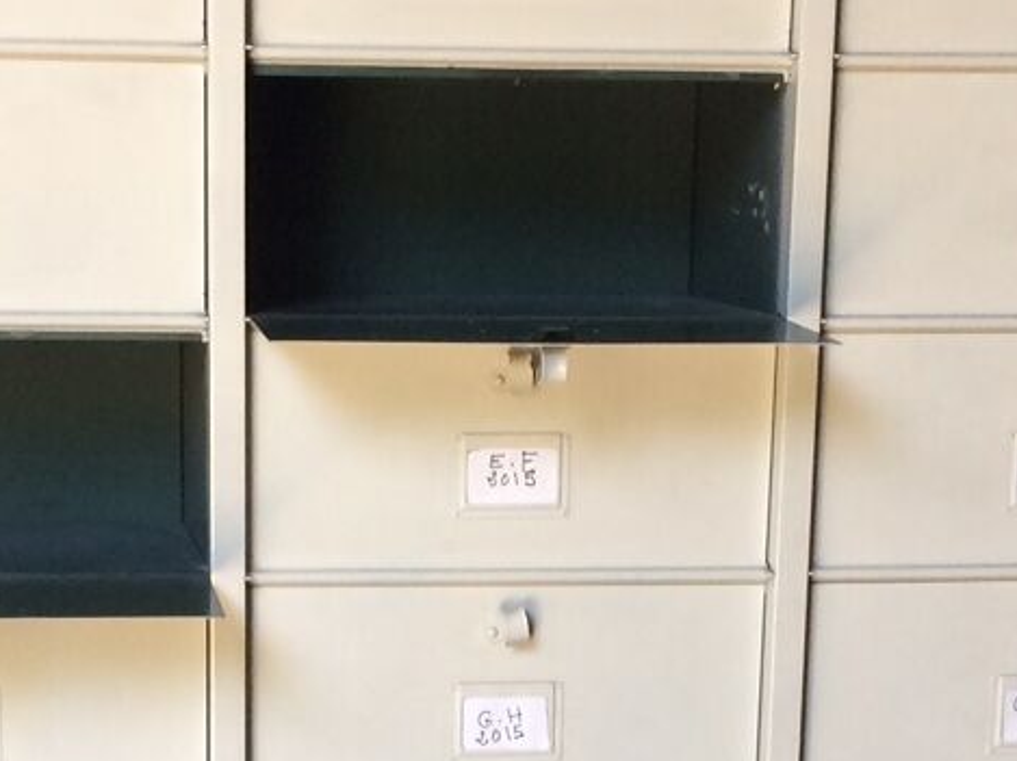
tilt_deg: -14.7
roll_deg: +0.7
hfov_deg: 19.4
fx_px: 2965
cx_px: 375
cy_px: 928
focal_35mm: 101
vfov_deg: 14.2
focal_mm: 4.15
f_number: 2.2
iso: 40
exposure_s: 1/33
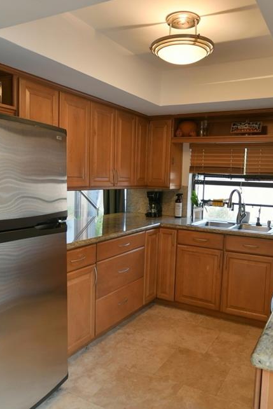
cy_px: 208
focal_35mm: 28
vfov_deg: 65.5
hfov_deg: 46.4
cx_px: 148
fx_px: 318
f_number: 4
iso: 140
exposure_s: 1/15
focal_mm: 10
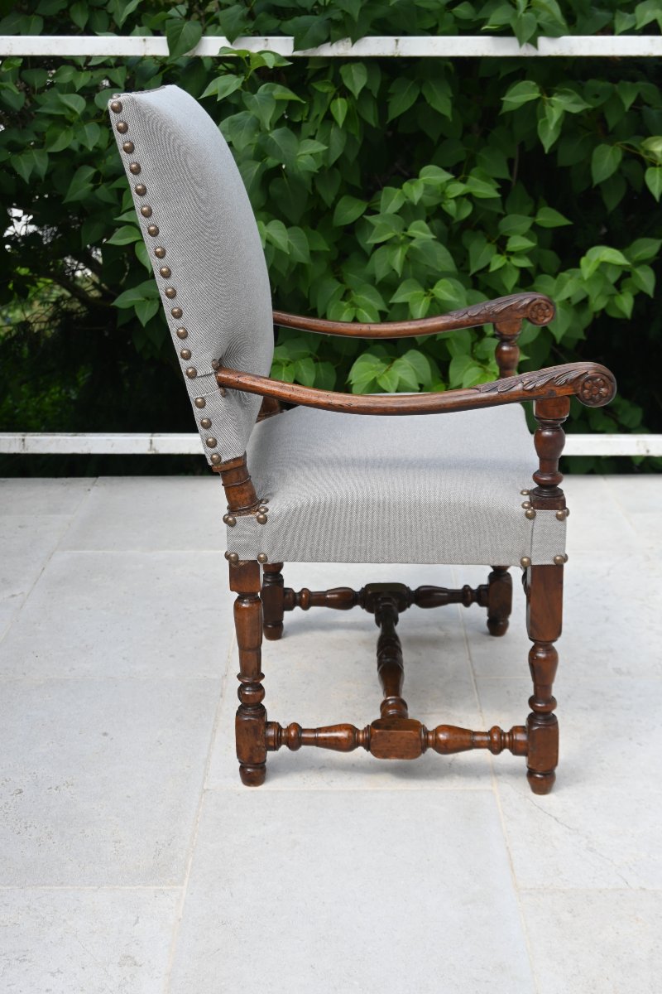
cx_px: 331
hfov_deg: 28.5
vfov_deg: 41.7
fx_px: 1303
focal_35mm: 47
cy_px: 497
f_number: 5.6
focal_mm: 31.5
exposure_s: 1/250
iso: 140
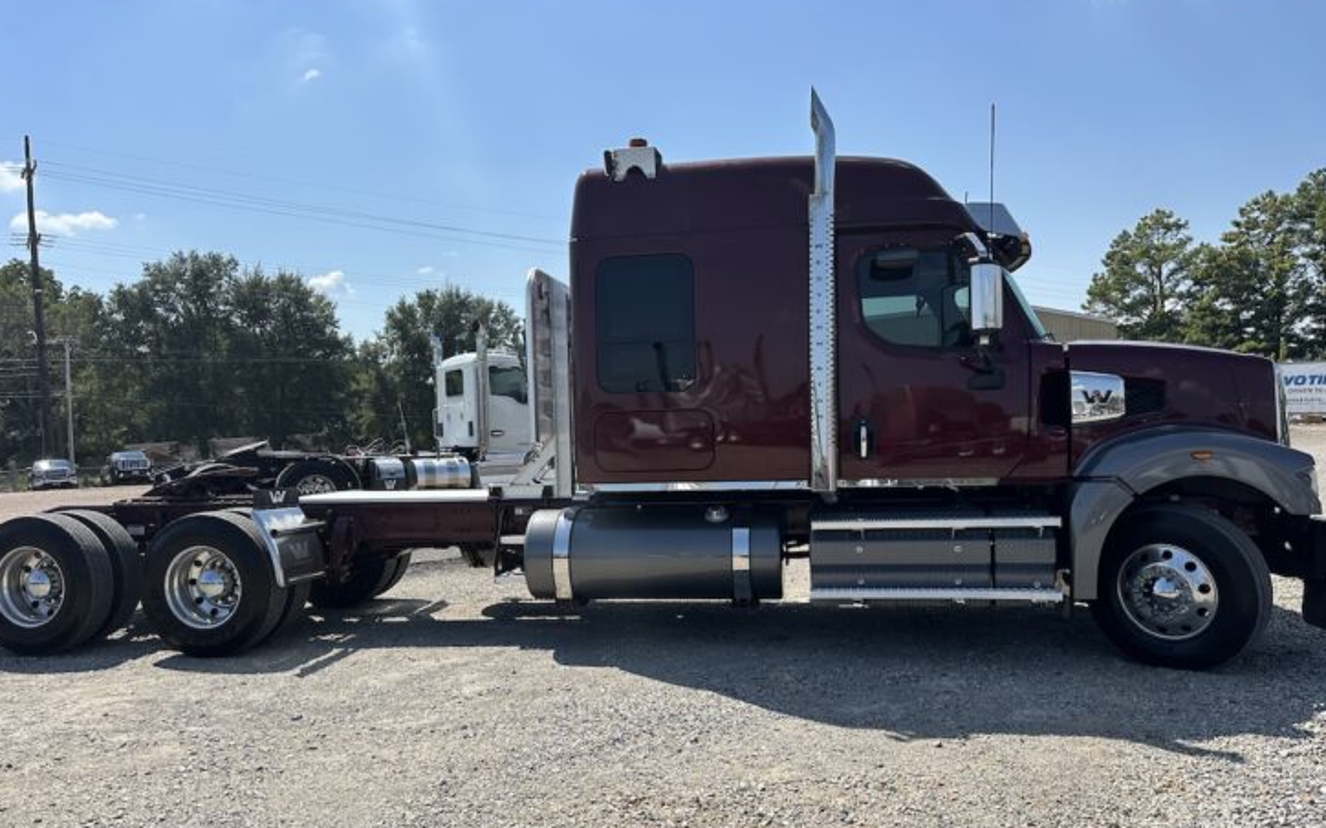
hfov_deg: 68.4
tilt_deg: -0.4
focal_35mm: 27
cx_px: 663
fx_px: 975
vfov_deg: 45.9
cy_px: 451
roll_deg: +3.7
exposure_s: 1/5848
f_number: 1.78
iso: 80
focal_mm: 6.86
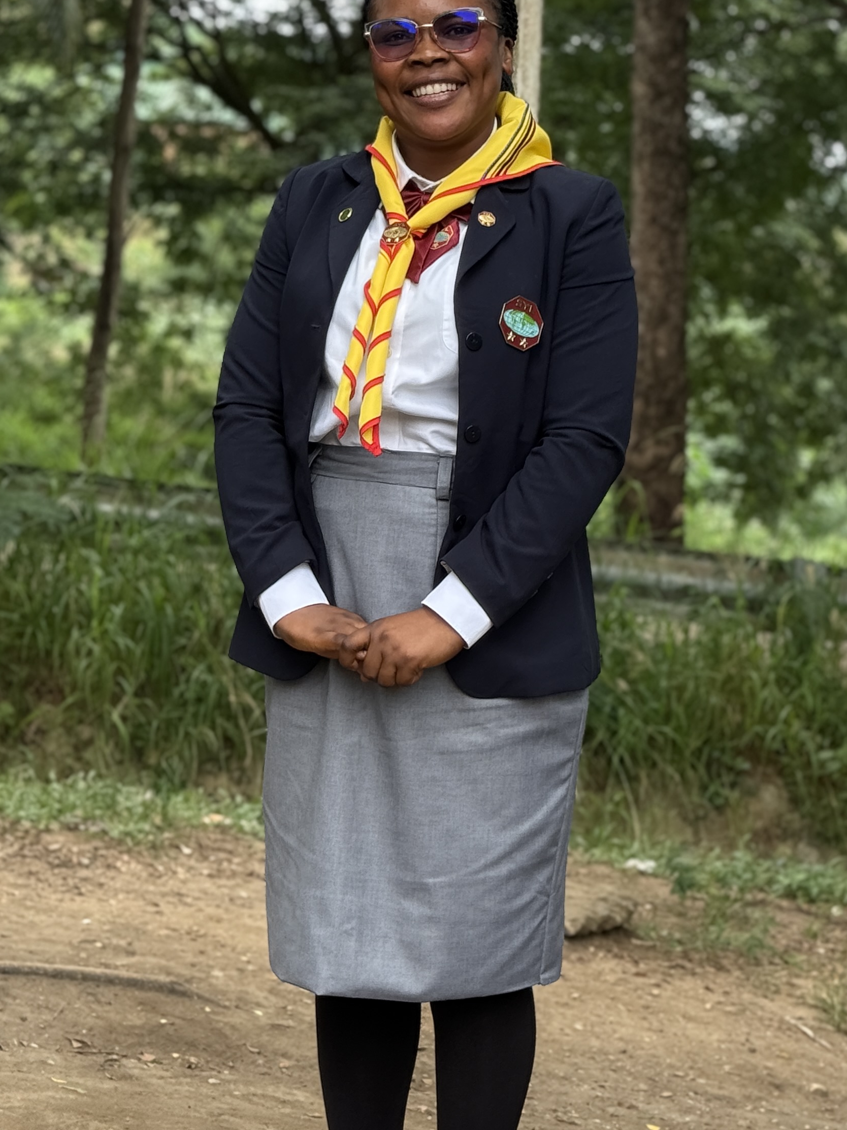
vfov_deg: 22.5
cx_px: 382
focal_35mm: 87
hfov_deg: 17.0
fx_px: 2839
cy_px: 484
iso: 100
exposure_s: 1/304
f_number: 1.78
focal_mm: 6.76
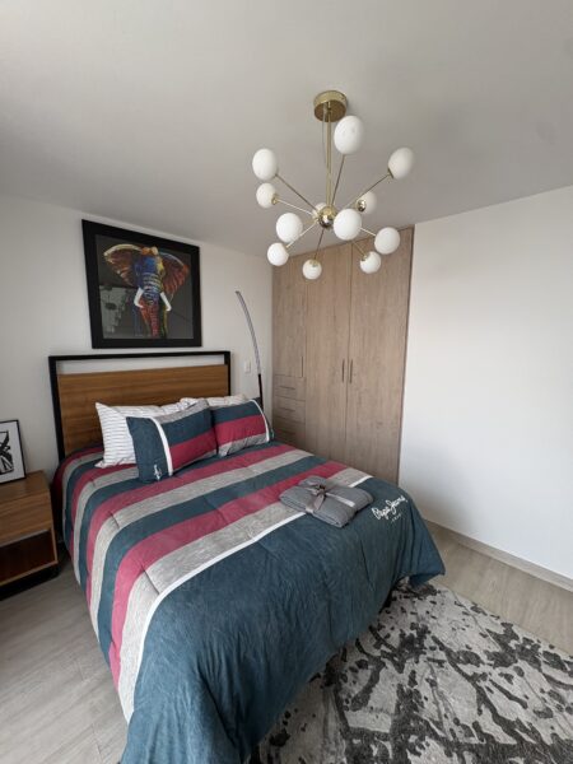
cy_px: 382
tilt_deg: -5.6
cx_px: 286
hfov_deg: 85.7
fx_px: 309
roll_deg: +0.7
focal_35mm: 14
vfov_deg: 102.1
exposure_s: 1/133
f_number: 2.2
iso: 80
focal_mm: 2.22
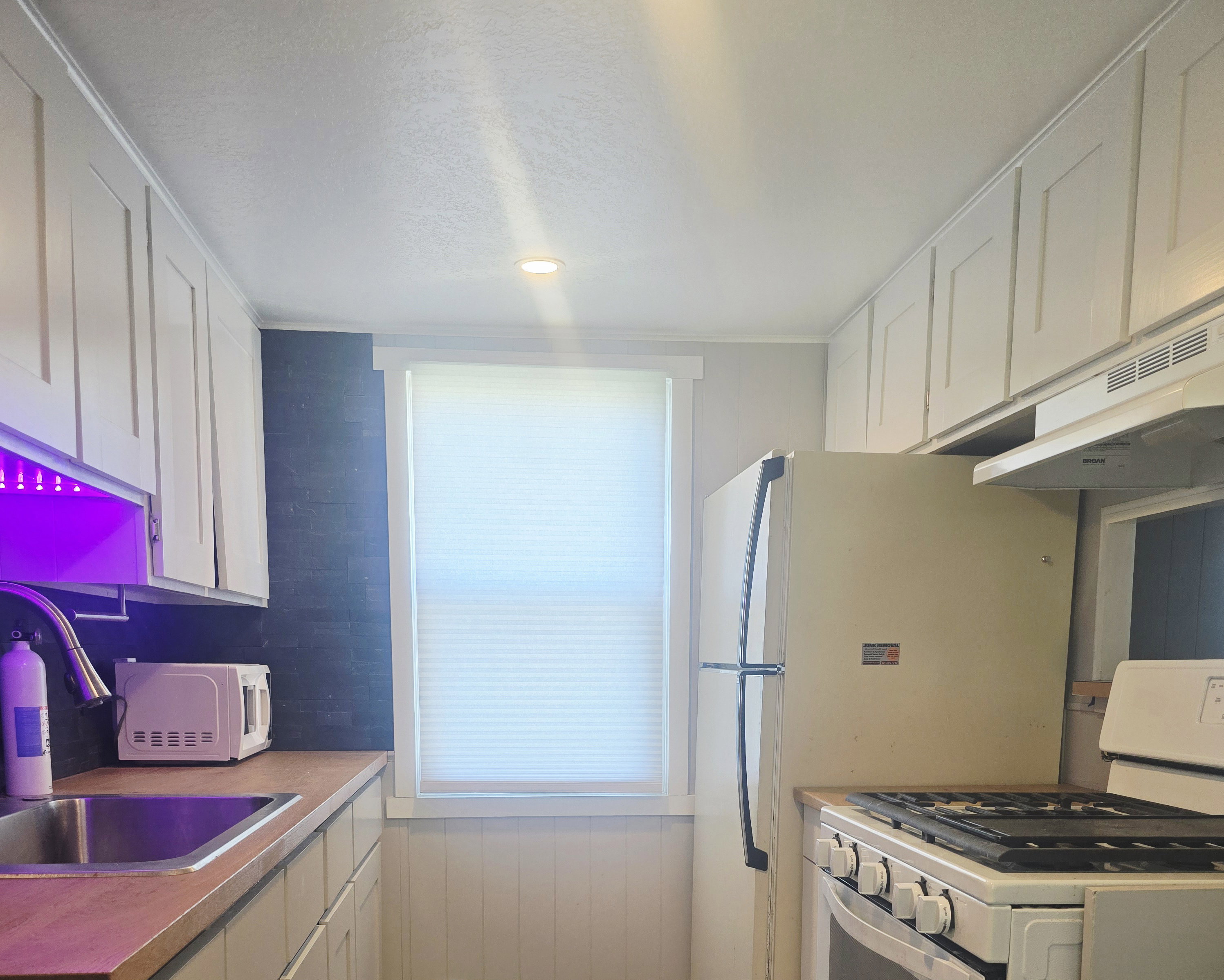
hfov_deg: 58.8
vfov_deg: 45.9
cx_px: 613
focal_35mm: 30
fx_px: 1087
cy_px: 789
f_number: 1.7
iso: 80
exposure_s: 1/120
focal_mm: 6.3
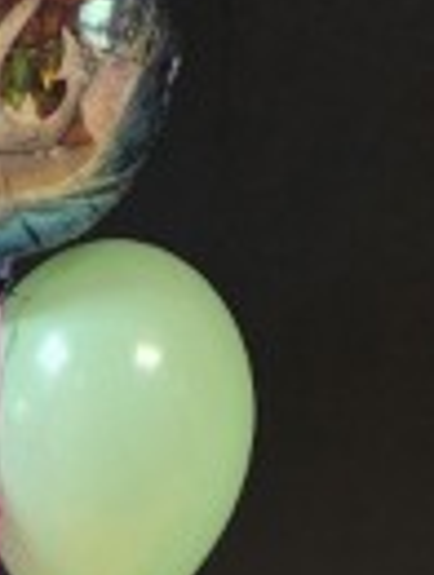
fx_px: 1883
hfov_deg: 13.0
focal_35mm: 113
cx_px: -4
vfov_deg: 14.9
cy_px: 1062
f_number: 1.7
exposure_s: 1/101
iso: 1250
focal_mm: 6.3
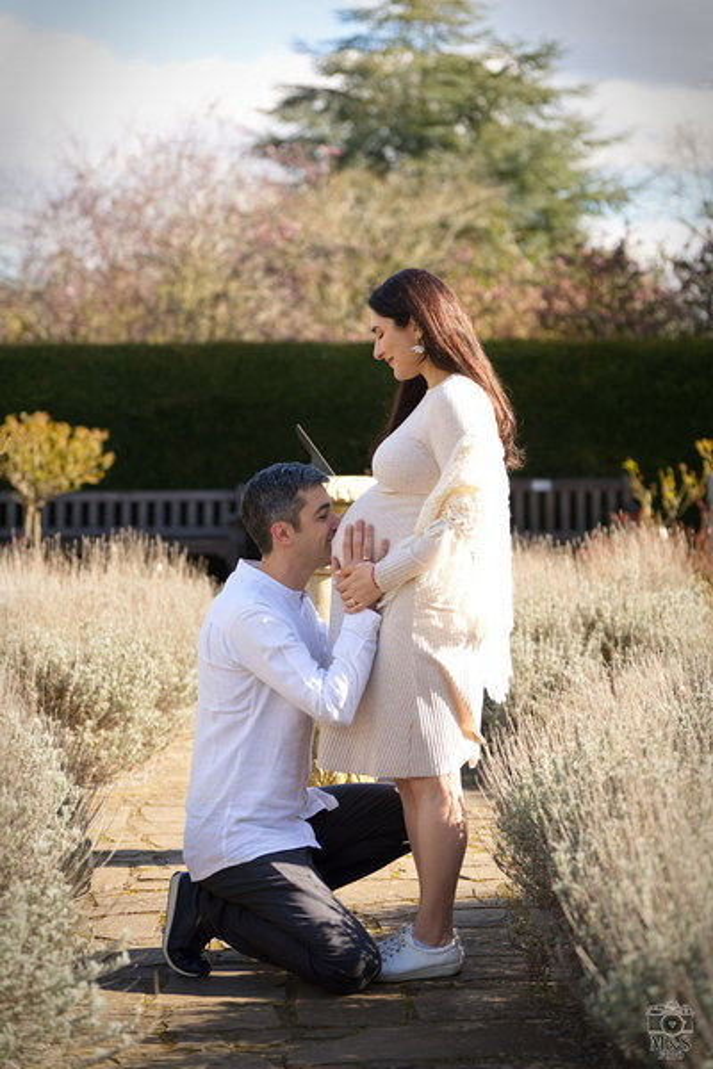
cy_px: 534
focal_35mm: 82
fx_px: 2436
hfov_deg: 16.7
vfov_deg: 24.8
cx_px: 356
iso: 100
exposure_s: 1/800
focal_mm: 82
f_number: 2.8
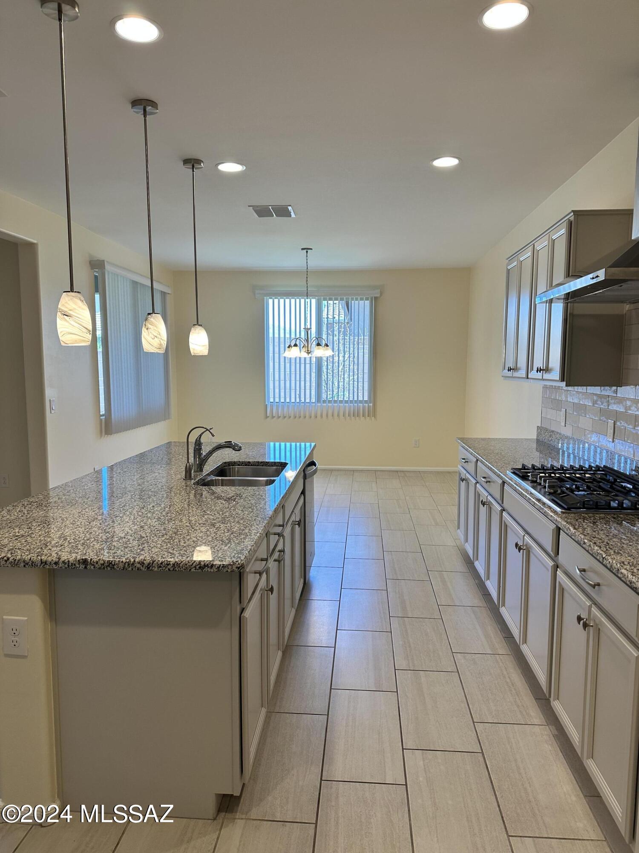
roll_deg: -0.1
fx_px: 591
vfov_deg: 71.6
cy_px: 426
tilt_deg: -6.3
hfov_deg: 56.8
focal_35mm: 24
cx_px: 320
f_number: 1.78
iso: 100
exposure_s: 1/133
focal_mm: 6.86
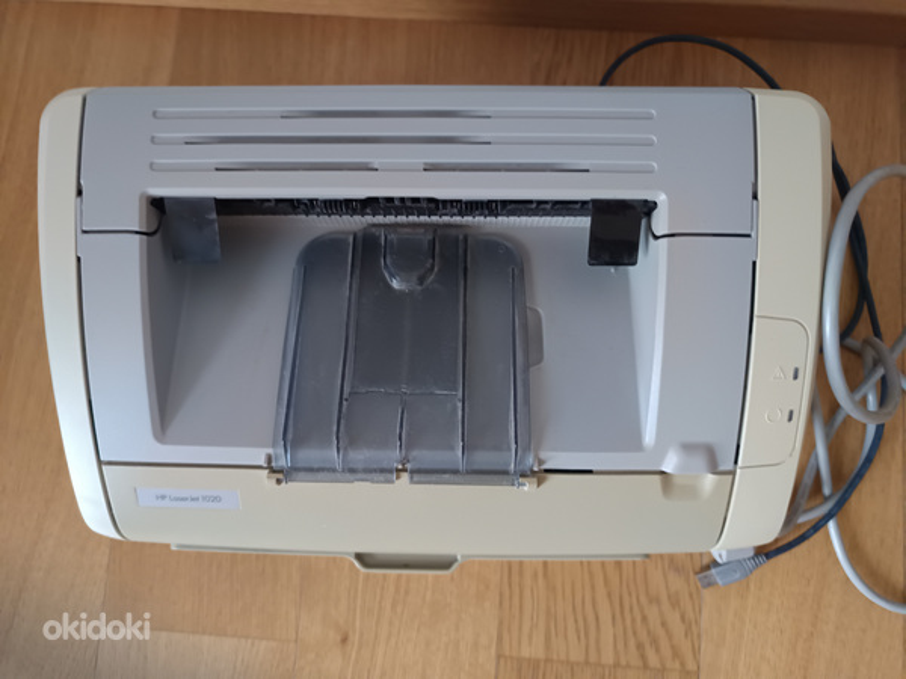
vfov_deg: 56.8
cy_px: 340
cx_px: 453
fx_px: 628
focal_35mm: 24
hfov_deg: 71.6
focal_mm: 5.31
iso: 1298
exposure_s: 1/25
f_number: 1.7
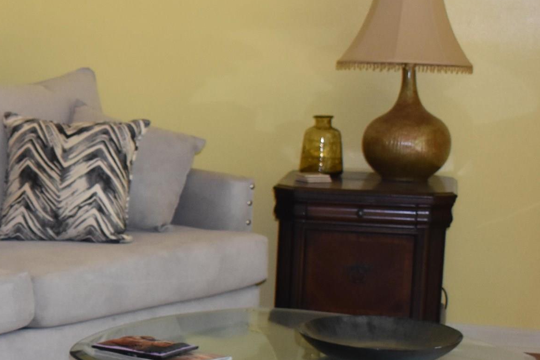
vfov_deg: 13.3
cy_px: 261
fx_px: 1545
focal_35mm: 103
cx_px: -169
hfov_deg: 18.4
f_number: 4
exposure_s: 1/60
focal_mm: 26
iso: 1250
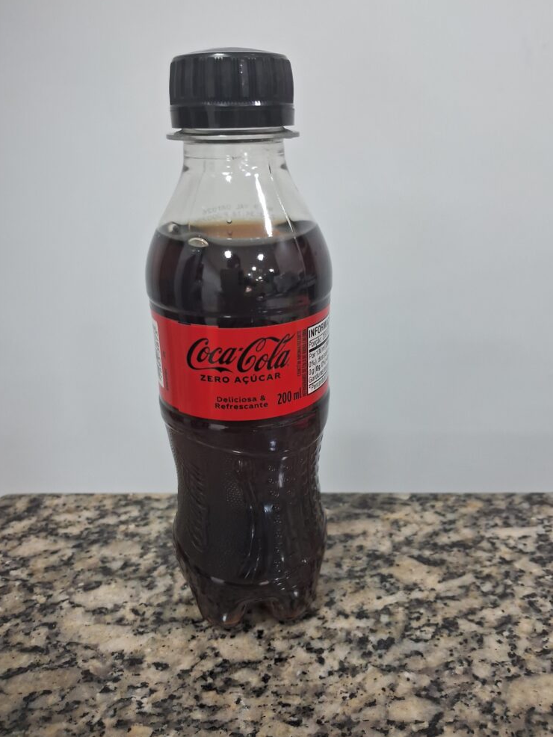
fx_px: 575
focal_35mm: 27
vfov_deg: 65.3
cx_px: 279
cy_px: 363
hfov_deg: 51.4
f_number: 1.8
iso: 400
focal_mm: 3.98
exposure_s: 1/50
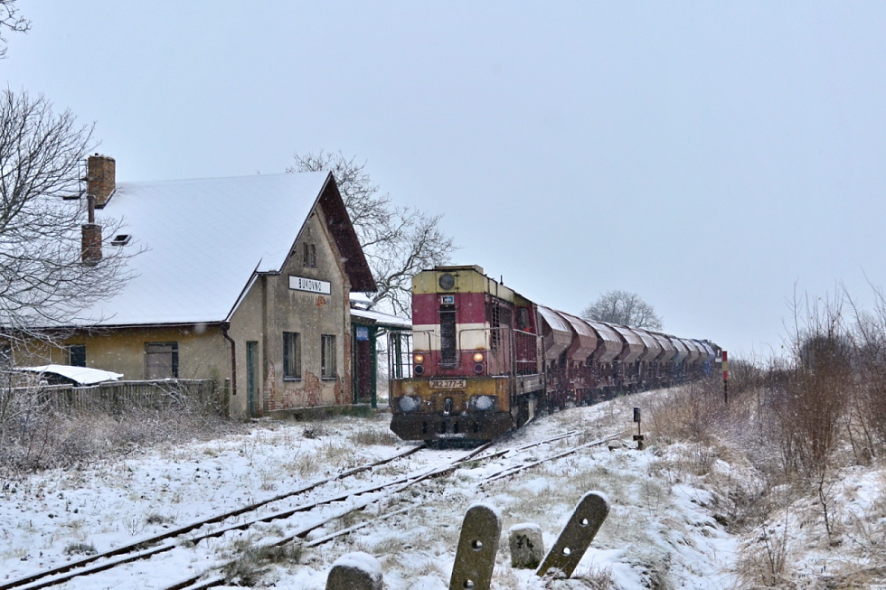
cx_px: 443
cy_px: 295
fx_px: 1403
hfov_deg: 35.1
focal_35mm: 57
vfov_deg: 23.8
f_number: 5
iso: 250
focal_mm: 38
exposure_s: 1/750
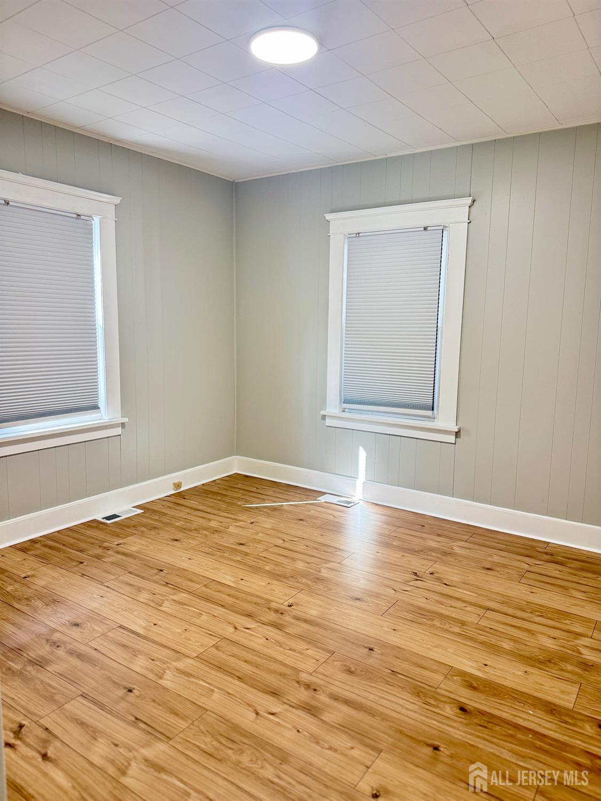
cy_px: 400
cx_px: 300
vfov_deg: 71.6
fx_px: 556
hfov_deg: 56.8
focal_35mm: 24
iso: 200
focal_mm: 6.76
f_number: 1.78
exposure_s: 1/71
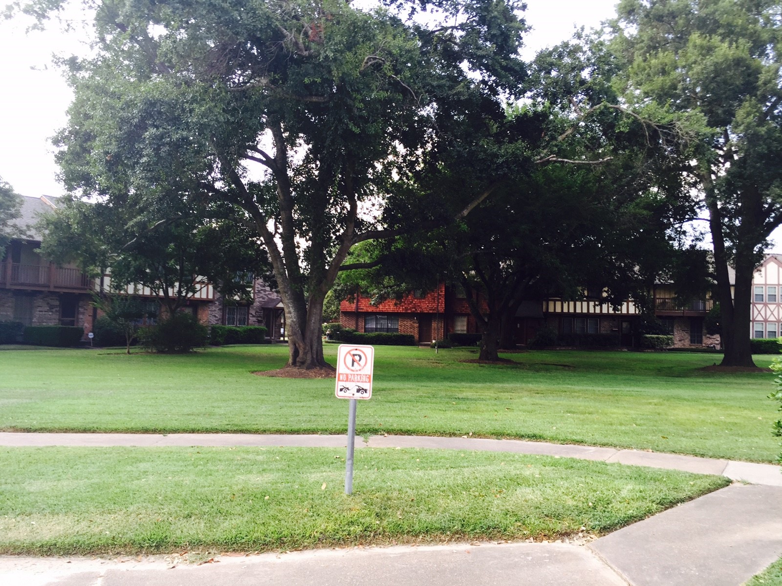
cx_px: 391
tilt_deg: +5.0
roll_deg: -2.9
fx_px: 655
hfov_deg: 61.7
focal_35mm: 29
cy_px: 293
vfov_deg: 48.2
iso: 32
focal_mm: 4.15
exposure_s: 1/123
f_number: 2.2
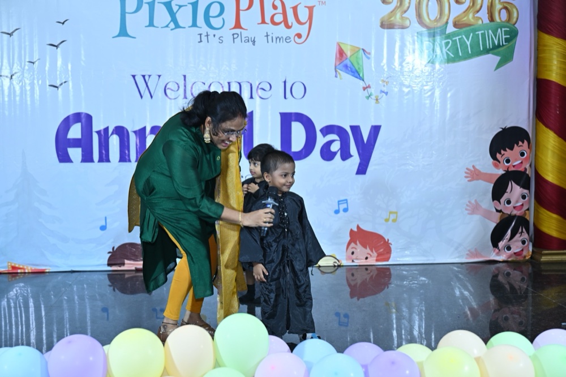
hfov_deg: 41.1
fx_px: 754
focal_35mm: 48
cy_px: 188
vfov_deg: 28.1
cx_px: 283
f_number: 4
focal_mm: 48
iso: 500
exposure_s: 1/160
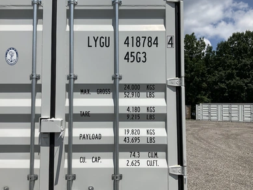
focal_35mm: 30
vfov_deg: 46.8
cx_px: 125
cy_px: 94
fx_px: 219
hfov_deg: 60.0
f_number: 1.8
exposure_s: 1/4065
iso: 25
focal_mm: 3
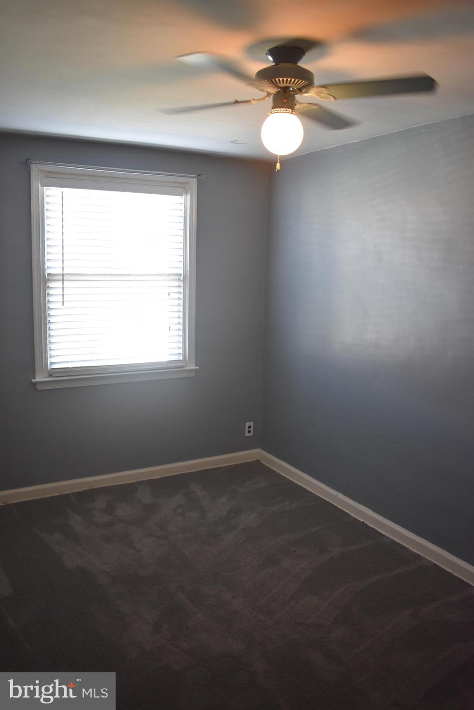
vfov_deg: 67.4
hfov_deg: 47.9
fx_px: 533
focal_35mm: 27
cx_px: 237
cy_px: 355
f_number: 3.5
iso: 900
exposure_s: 1/60
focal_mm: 18
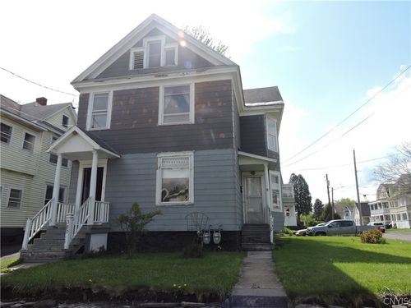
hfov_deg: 71.6
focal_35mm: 24
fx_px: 285
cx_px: 206
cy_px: 154
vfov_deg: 56.8
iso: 100
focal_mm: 4.3
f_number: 3.3
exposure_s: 1/800
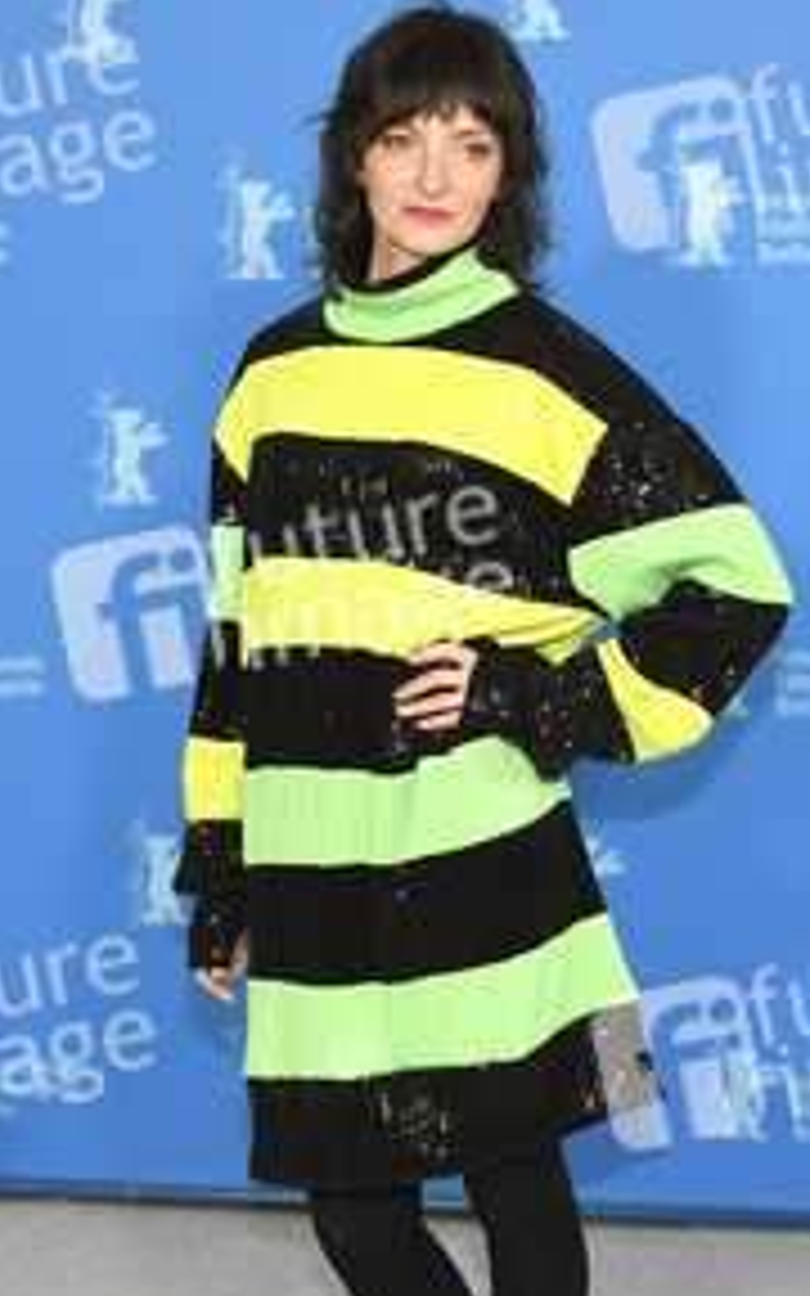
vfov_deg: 21.0
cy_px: 819
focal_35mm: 99
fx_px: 3497
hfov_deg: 13.2
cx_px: 414
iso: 800
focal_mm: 70
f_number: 3.5
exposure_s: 1/320
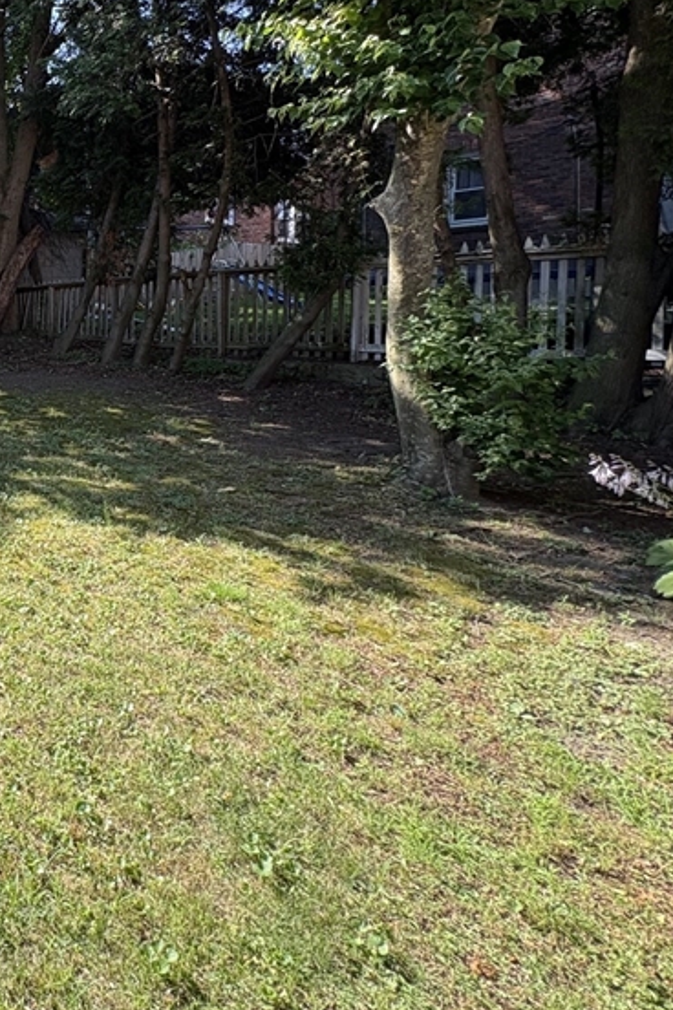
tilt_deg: -2.2
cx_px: -163
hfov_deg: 35.7
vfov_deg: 65.9
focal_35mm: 27
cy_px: 353
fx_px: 757
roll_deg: +1.3
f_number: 2.2
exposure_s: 1/327
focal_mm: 2.22
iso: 40
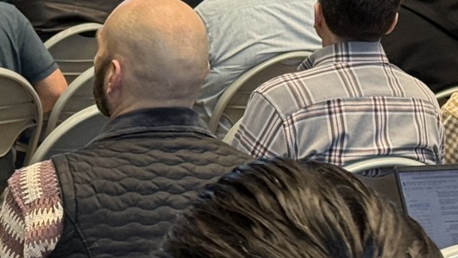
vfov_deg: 6.1
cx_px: -143
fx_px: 2393
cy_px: -84
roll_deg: +0.3
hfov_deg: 10.7
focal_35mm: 197
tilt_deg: -3.0
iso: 125
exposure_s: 1/60
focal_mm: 6.76
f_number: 1.78
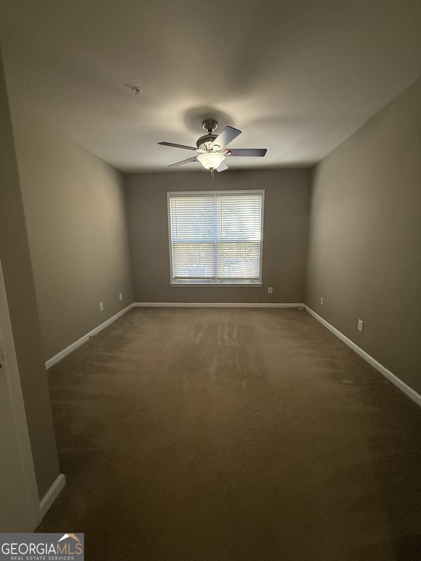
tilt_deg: -9.9
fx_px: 227
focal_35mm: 14
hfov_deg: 85.7
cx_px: 210
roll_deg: +1.0
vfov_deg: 102.1
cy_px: 280
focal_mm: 2.22
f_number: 2.2
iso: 400
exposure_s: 1/60
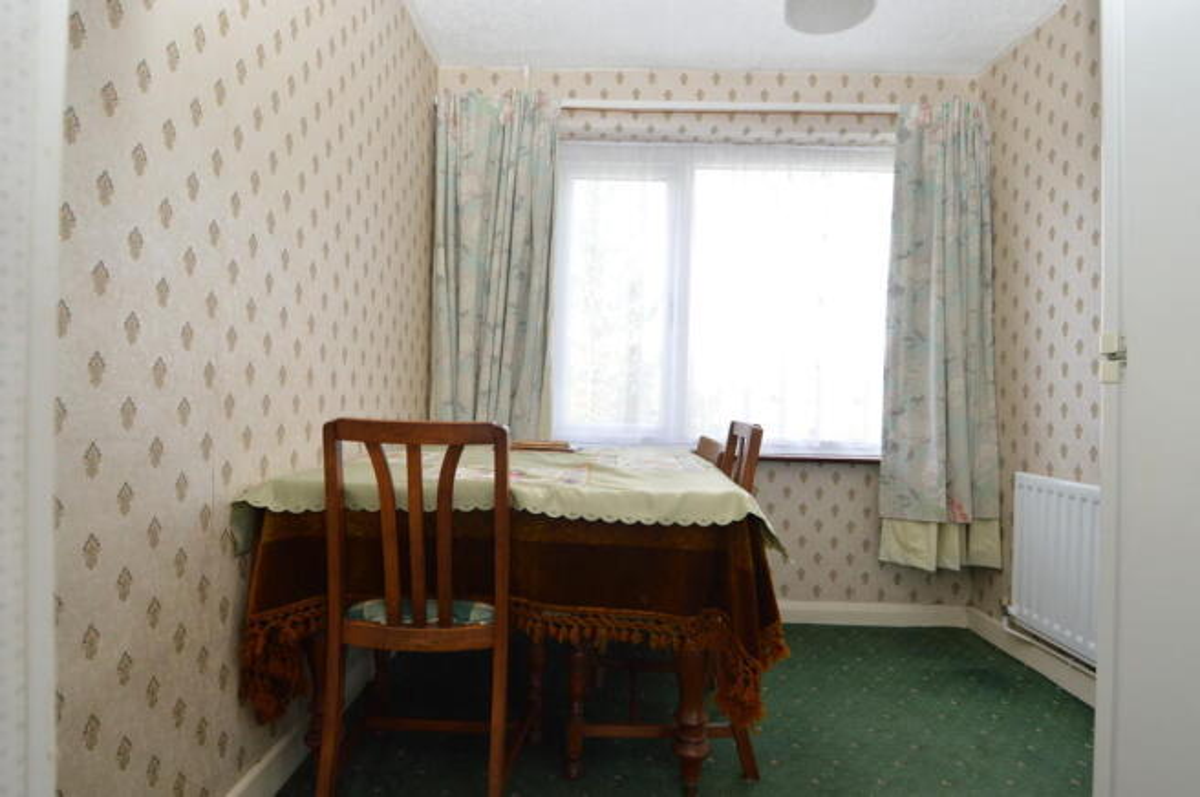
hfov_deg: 90.1
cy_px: 398
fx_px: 599
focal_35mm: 18
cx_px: 600
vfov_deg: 67.3
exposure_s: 1/125
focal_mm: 12
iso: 400
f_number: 5.6
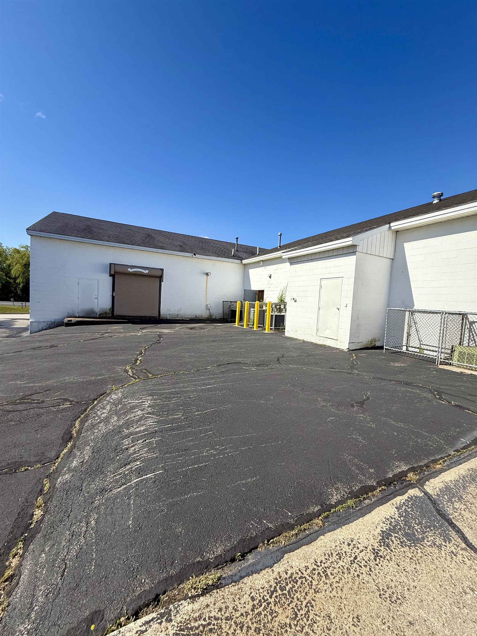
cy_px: 318
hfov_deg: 85.7
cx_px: 238
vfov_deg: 102.1
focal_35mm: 14
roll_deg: -2.8
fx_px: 257
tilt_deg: -2.2
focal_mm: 2.22
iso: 50
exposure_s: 1/2410
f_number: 2.2
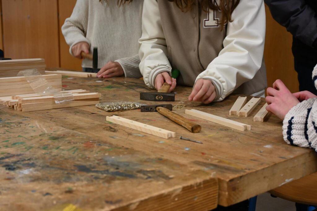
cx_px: 158
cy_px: 106
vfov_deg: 24.4
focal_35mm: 56
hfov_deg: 35.9
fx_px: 489
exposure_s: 1/60
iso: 900
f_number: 5.3
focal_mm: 37
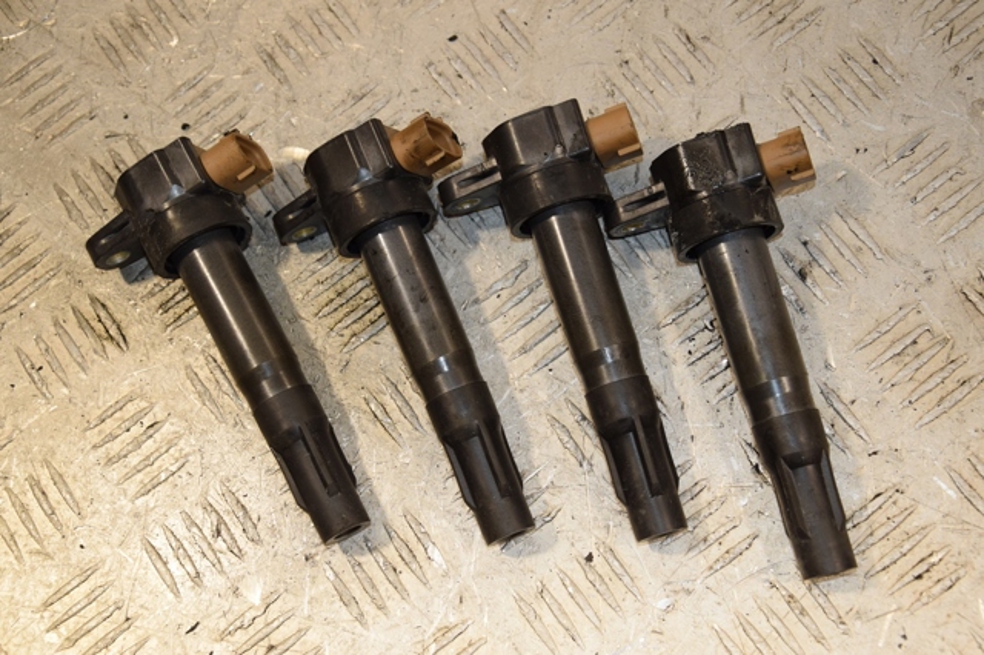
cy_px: 328
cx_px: 492
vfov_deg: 22.6
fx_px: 1639
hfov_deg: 33.4
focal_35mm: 60
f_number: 7.1
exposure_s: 1/200
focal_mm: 40
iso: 800
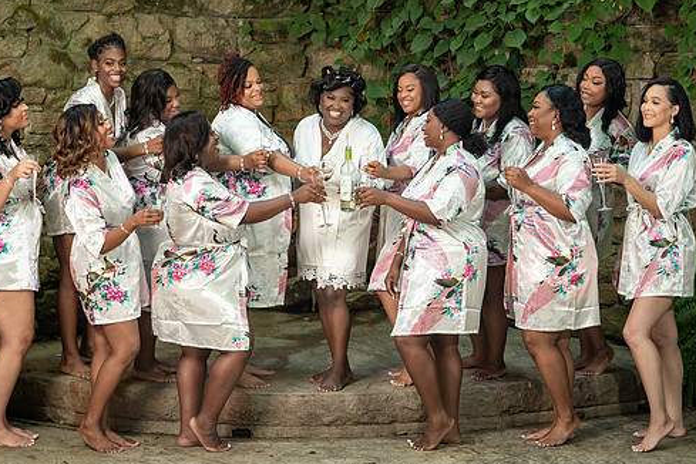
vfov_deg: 15.4
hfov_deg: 22.9
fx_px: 1721
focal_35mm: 89
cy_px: 226
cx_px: 326
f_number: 4
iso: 400
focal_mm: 75
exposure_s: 1/200
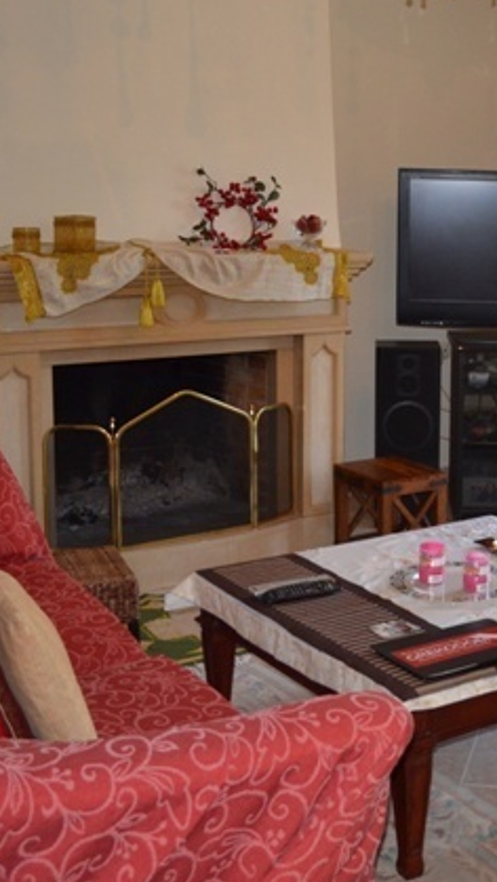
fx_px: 1264
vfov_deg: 38.4
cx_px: 592
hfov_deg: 20.8
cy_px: 372
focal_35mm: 54
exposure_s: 1/60
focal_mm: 18
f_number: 3.5
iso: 500
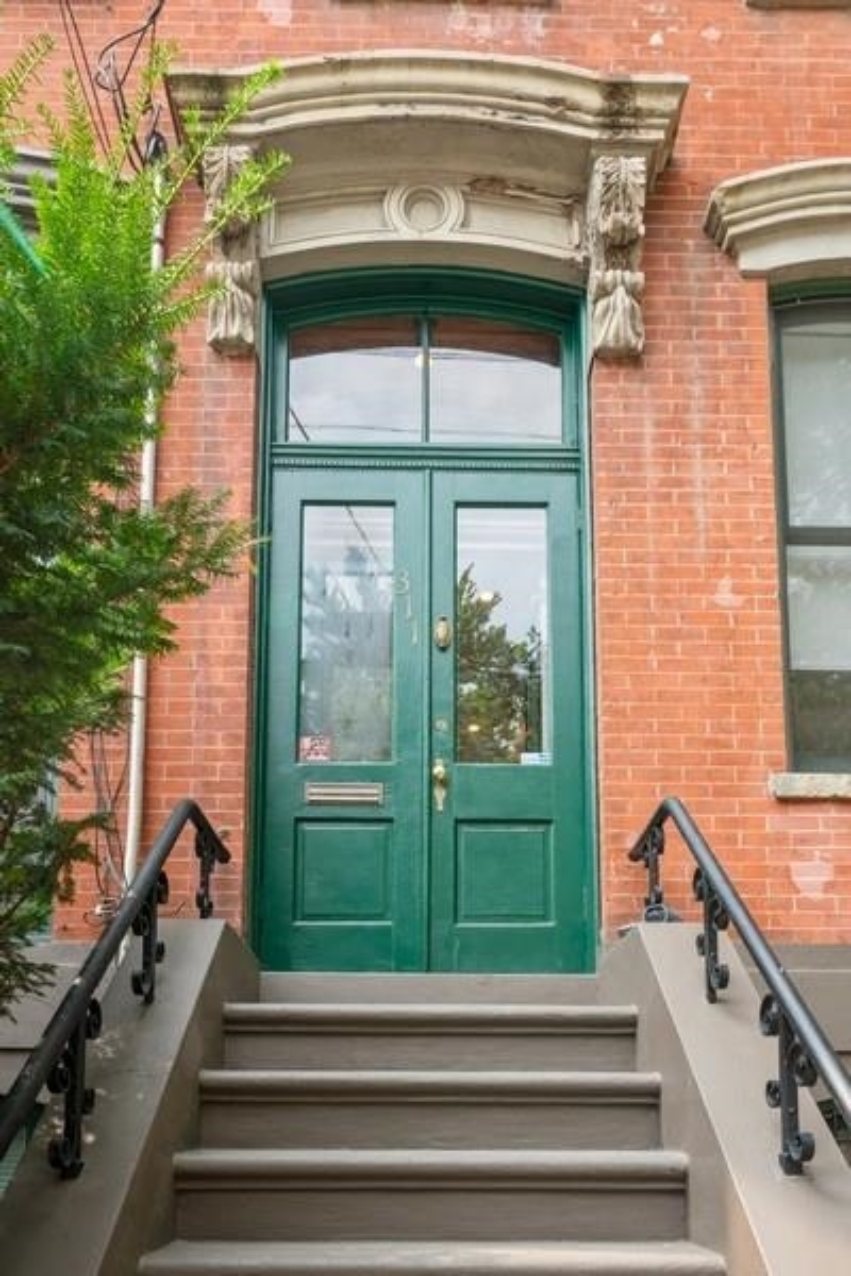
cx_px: 426
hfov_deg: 53.1
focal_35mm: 24
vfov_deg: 73.7
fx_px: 851
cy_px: 638
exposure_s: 1/80
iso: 200
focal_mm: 24
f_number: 7.1
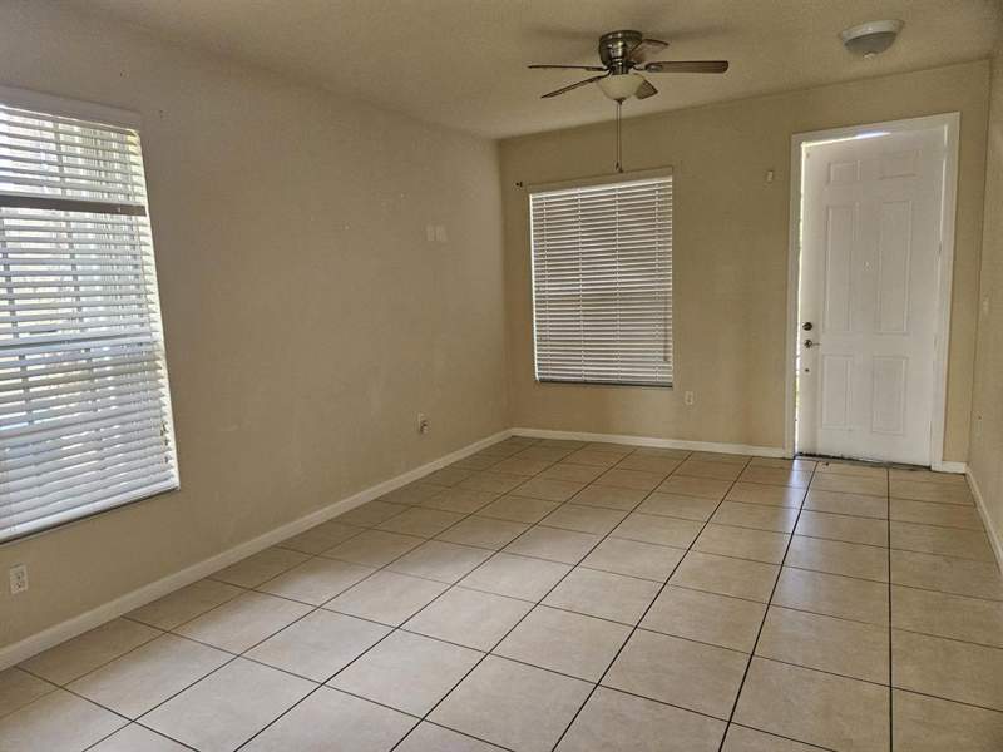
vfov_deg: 58.9
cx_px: 502
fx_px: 666
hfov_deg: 73.9
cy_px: 376
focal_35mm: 23
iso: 500
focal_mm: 5.4
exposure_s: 1/240
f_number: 1.8
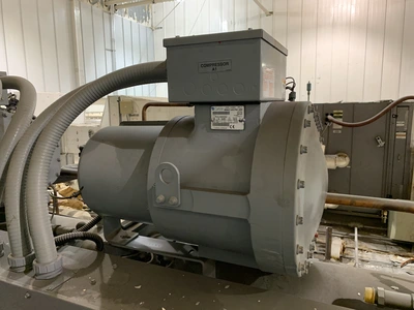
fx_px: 311
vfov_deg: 53.1
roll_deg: -0.6
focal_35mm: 26
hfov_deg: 67.3
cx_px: 207
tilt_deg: -8.8
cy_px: 155
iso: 200
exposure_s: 1/60
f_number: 1.8
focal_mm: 4.25
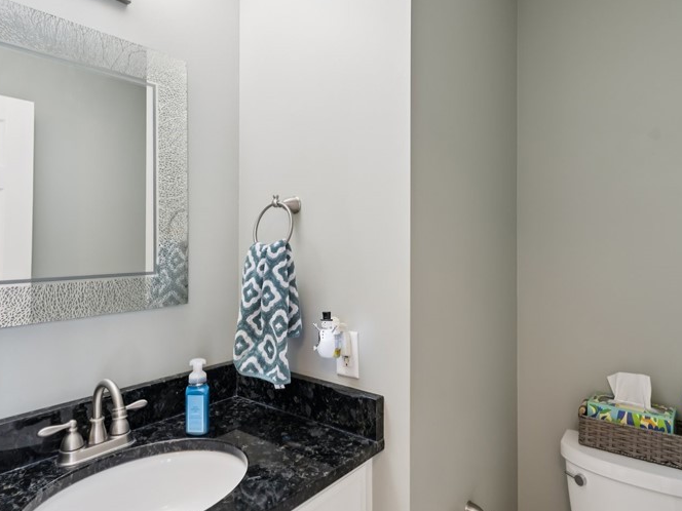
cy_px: 249
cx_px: 364
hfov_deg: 76.3
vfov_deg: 61.1
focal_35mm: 22
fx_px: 433
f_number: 5.6
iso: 250
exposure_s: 1/8
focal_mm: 14
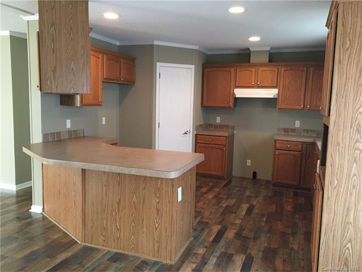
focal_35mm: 29
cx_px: 181
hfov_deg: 61.7
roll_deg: -1.0
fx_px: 303
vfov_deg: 48.2
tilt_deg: -6.2
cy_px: 136
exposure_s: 1/30
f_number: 2.2
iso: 125
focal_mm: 4.15
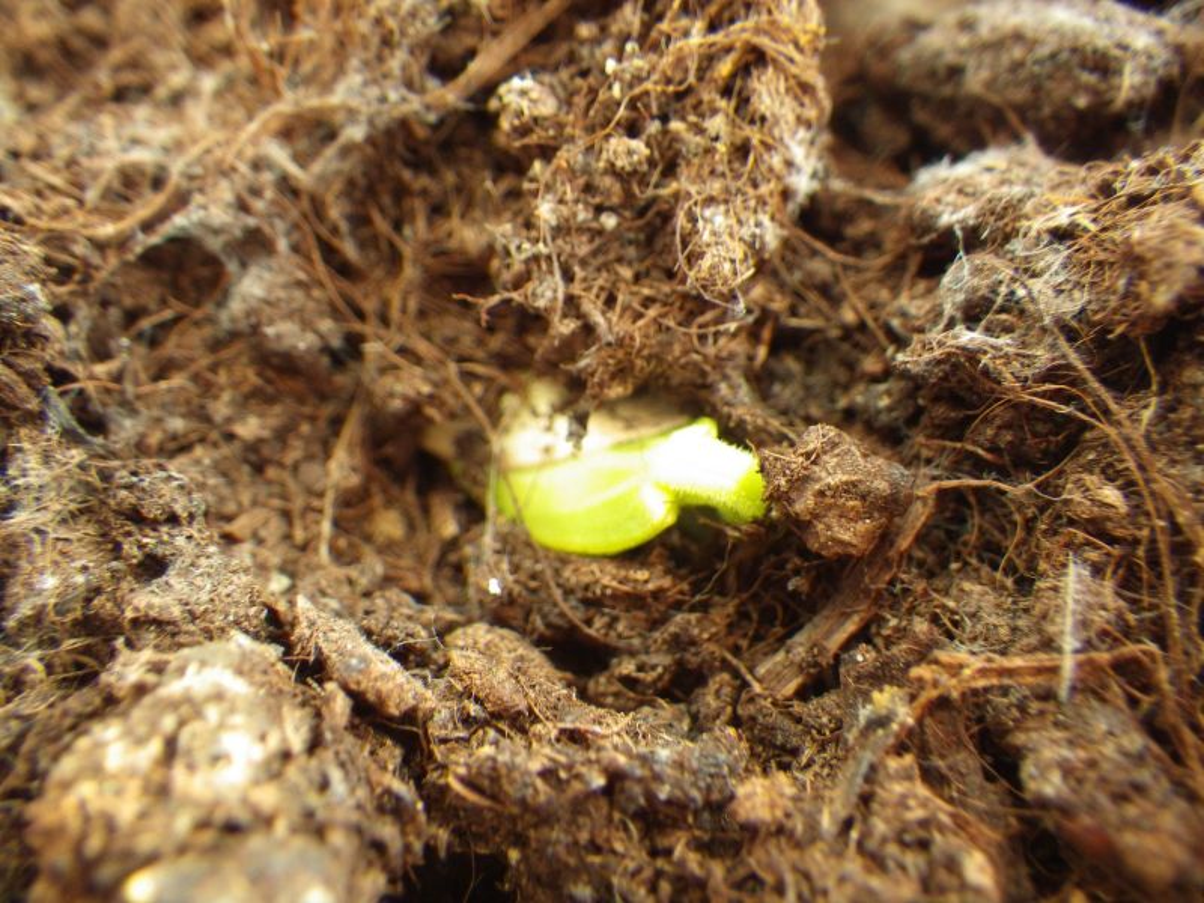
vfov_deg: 41.8
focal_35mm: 34
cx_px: 602
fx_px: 1183
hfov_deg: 54.0
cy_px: 452
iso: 250
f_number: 3.8
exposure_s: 1/50
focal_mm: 6.1
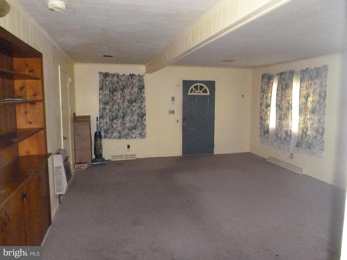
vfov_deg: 54.9
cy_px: 130
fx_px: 251
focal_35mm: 25
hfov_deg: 69.4
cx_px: 174
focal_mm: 4.5
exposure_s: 1/60
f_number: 3.9
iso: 1250
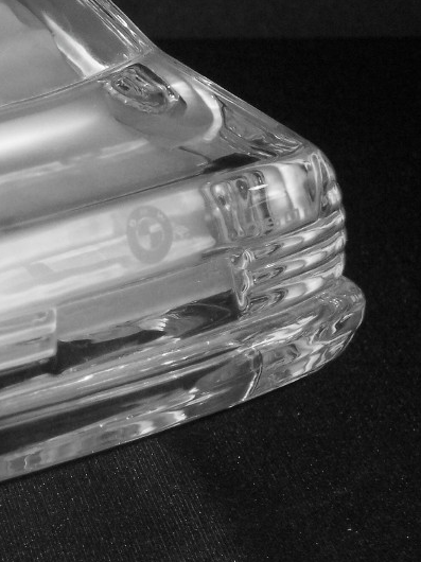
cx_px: -78
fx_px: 3165
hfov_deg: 7.5
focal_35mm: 195
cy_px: 268
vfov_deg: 10.1
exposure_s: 1/60
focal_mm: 21.3
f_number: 4.8
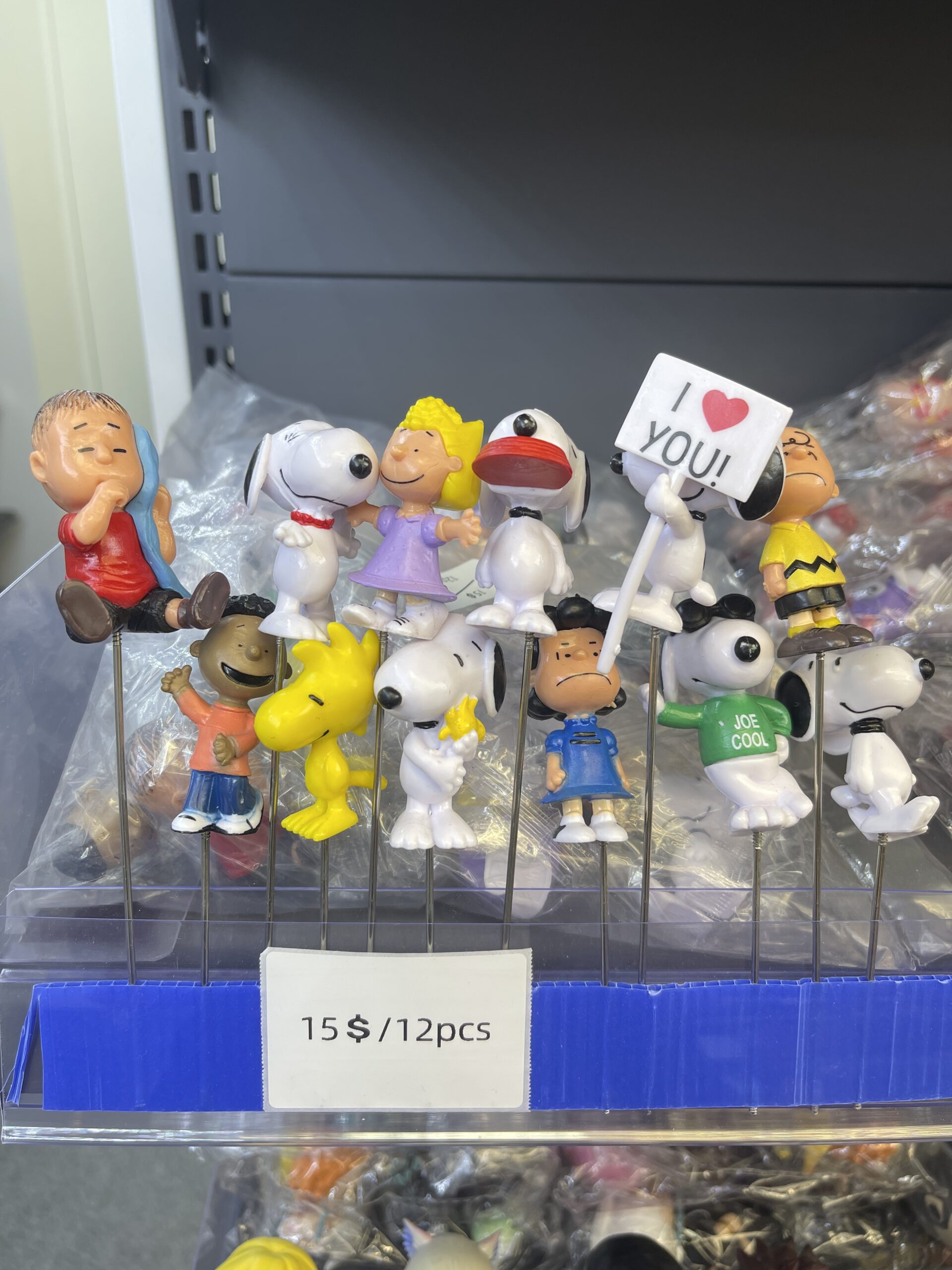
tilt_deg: -25.1
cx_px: 476
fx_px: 917
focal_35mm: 25
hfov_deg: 54.9
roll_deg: -0.8
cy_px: 635
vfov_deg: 69.4
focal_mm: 5.1
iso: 40
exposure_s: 1/100
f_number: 1.6
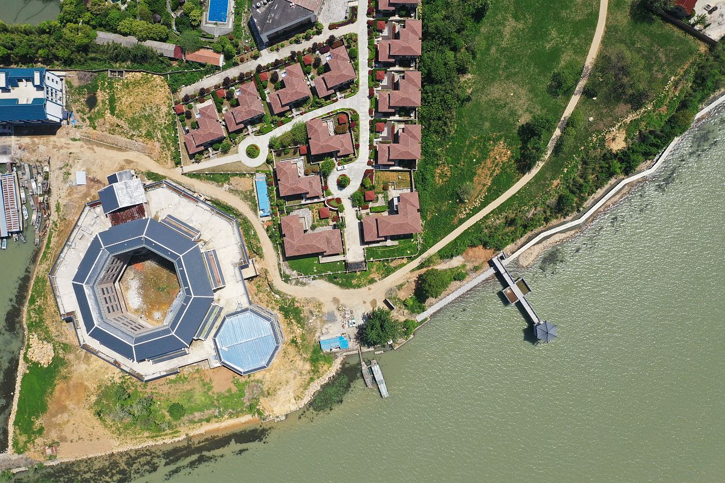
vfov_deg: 46.4
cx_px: 362
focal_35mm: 28
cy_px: 242
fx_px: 564
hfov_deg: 65.5
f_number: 7.1
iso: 200
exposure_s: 1/640
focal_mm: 10.26
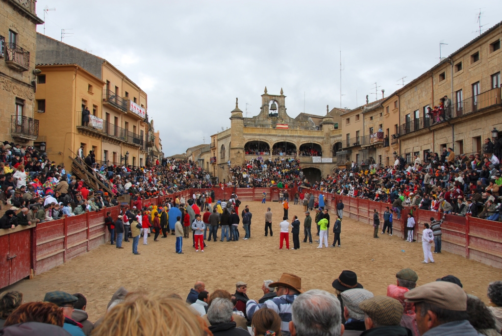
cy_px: 168
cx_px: 251
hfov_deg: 61.9
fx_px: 419
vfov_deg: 43.7
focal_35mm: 30
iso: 100
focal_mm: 20
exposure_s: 1/180
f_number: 5.6
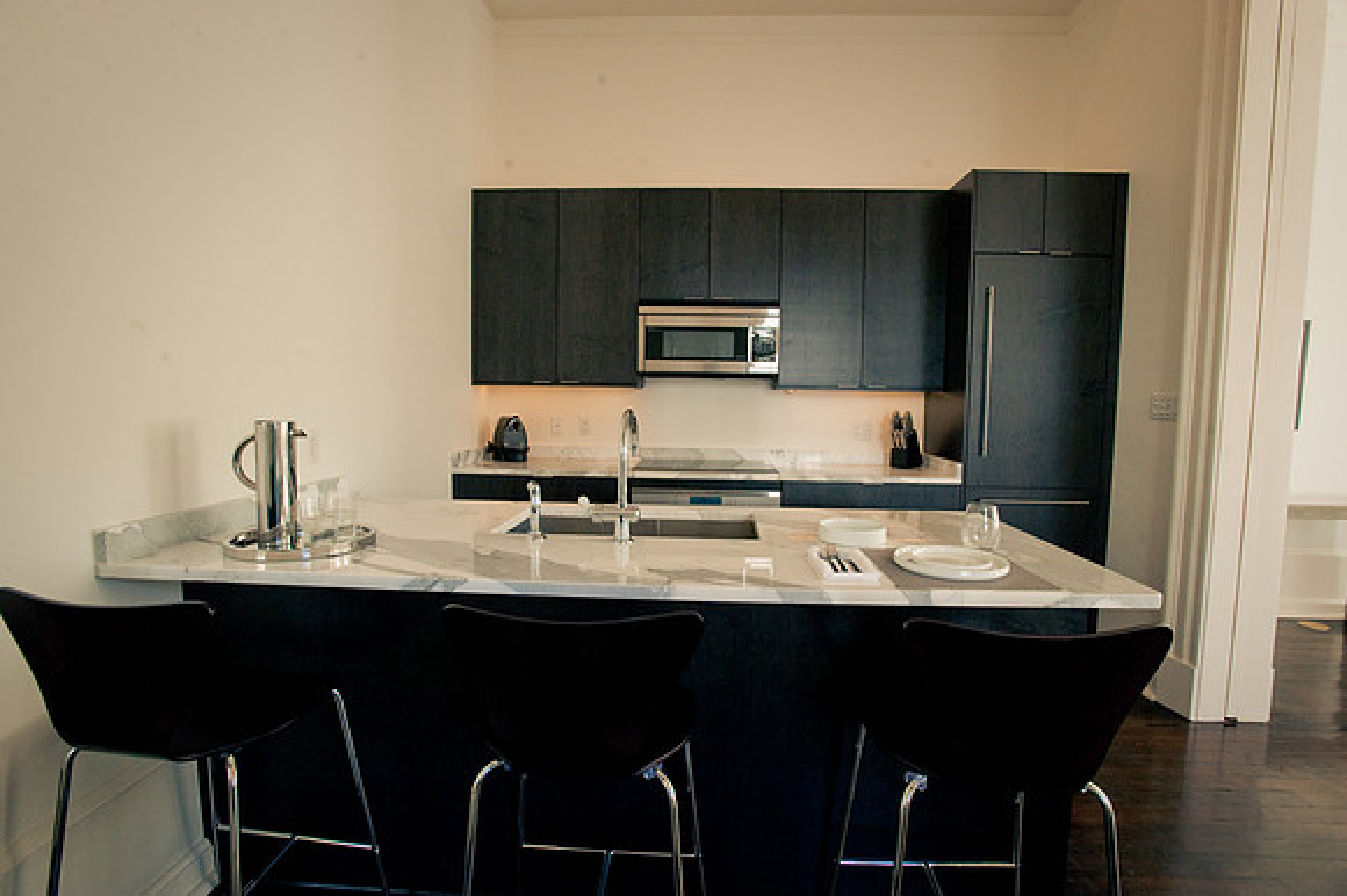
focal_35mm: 17
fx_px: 636
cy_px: 448
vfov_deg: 70.4
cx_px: 674
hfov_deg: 93.3
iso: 1600
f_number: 8
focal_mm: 17
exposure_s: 1/60
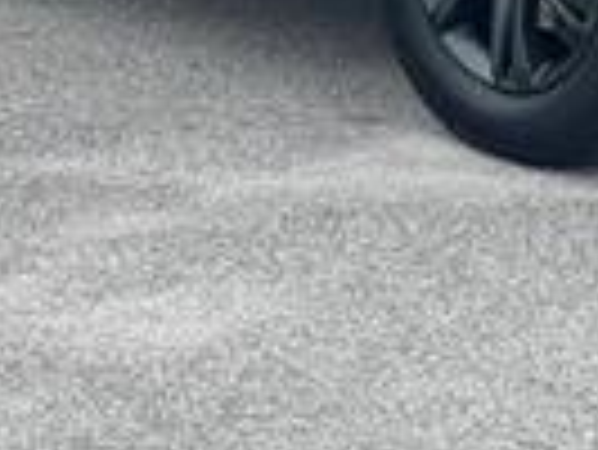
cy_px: -351
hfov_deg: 10.8
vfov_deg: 7.9
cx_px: 441
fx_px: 3147
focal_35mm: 182
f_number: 1.78
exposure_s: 1/2611
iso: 64
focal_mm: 6.76
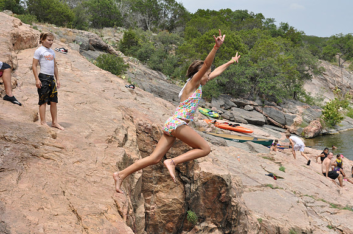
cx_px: 176
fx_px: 558
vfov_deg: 23.7
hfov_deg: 35.1
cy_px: 117
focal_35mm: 57
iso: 200
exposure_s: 1/640
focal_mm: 38
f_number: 8
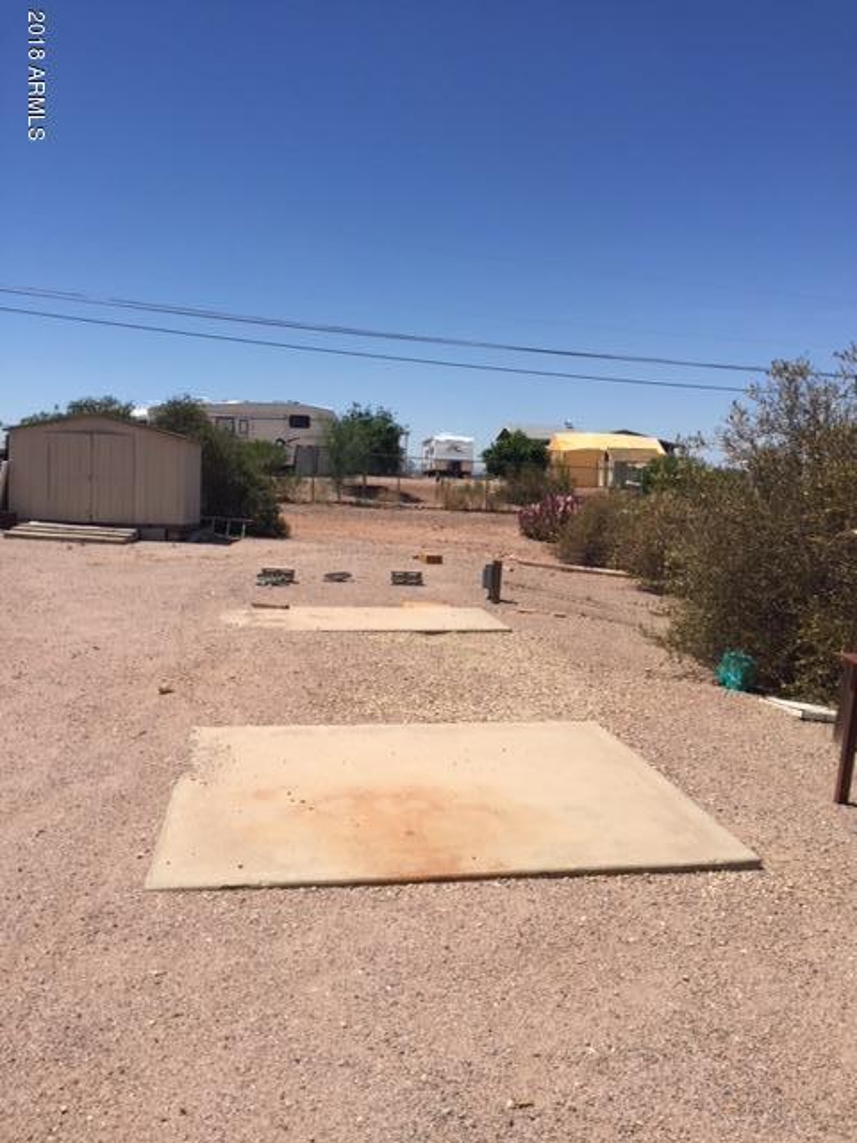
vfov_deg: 61.7
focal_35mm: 29
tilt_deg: -4.7
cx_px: 428
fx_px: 957
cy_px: 572
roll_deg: -0.6
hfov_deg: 48.2
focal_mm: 4.15
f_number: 2.2
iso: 32
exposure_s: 1/3597
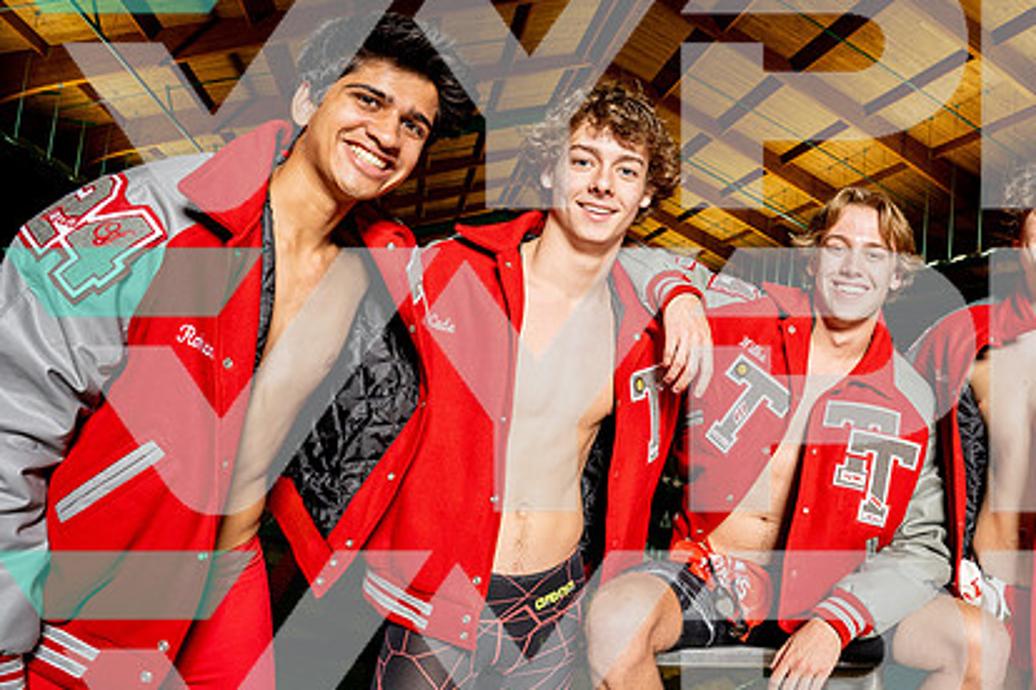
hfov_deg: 64.6
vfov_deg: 46.3
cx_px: 641
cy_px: 381
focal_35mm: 28
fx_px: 806
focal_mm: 20
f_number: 8
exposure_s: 1/250
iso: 1600
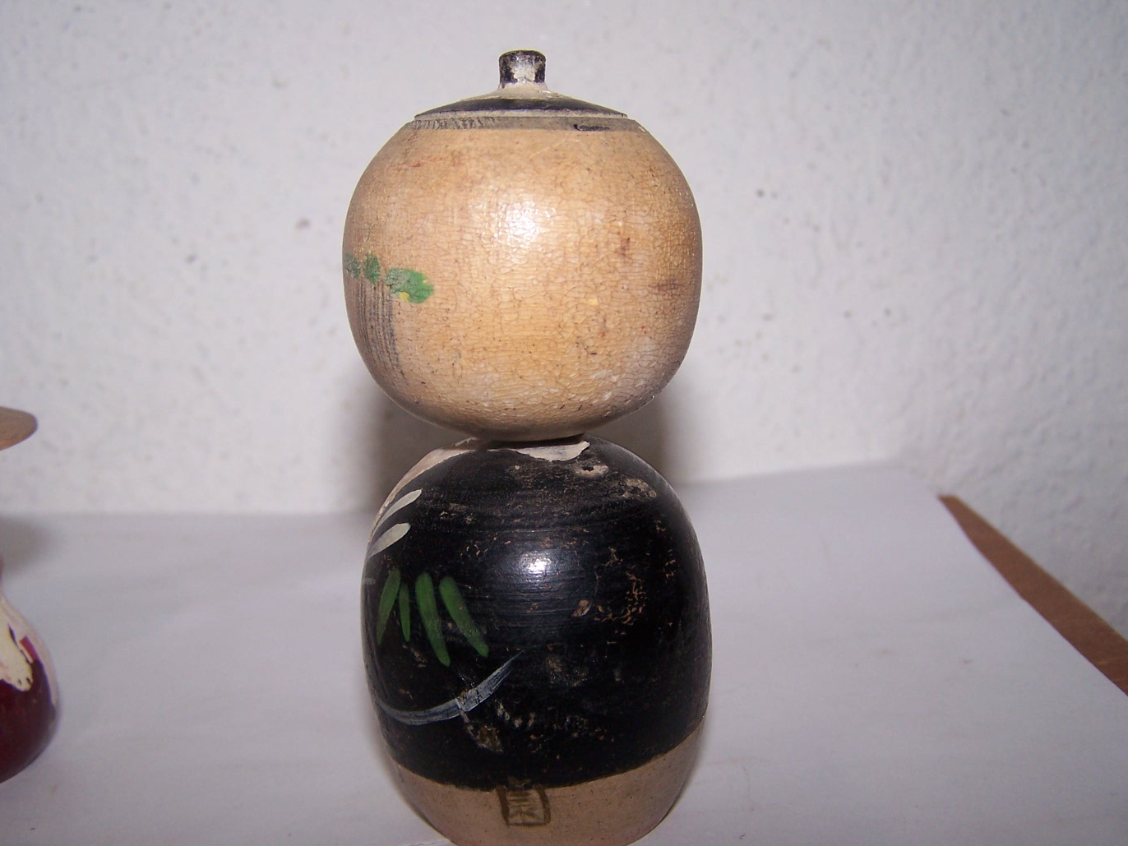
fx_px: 1401
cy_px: 446
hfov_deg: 43.8
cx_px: 543
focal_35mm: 43
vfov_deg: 33.6
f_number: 2.8
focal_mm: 6.3
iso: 80
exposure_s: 1/60
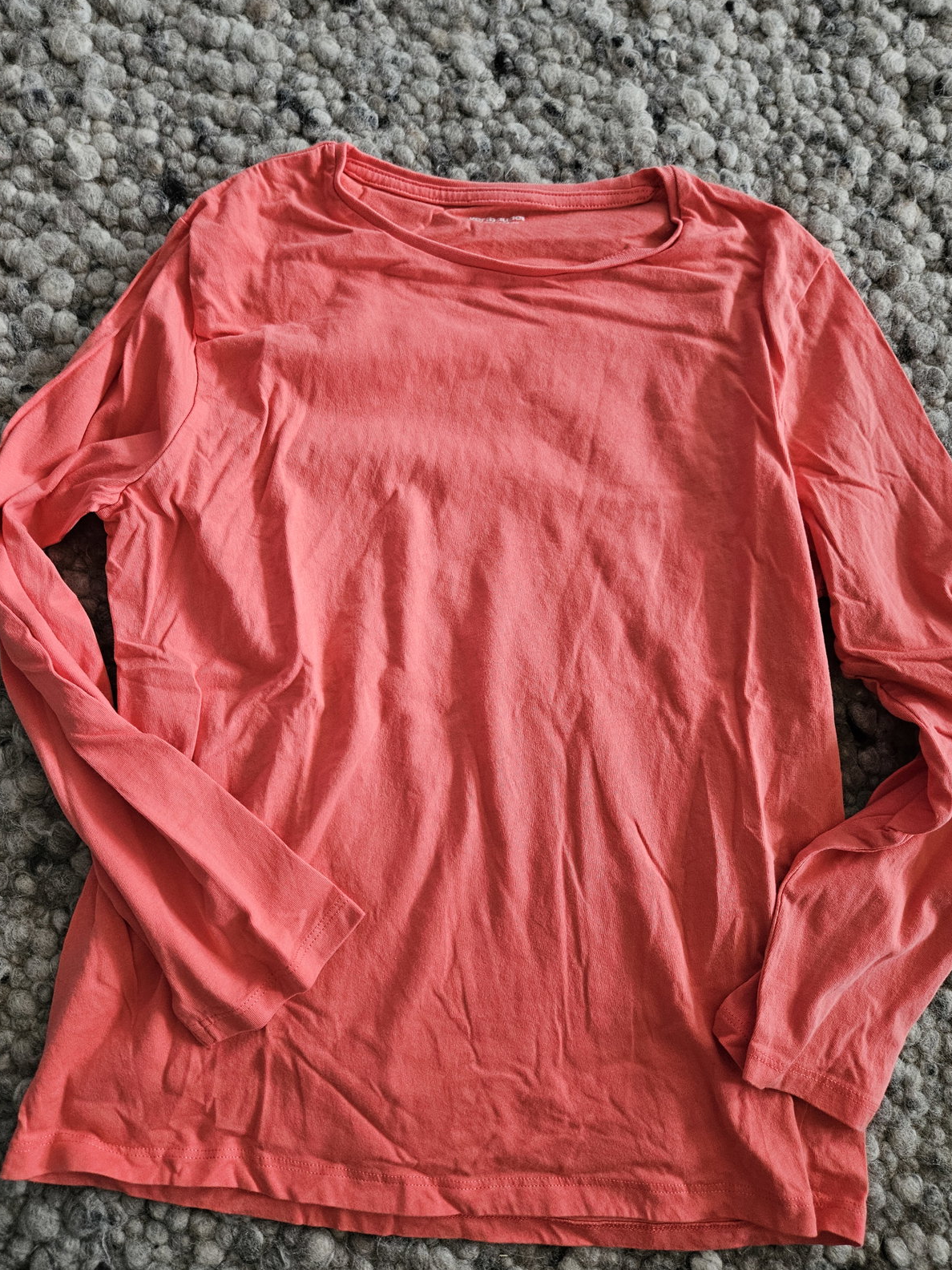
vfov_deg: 71.6
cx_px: 486
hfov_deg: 56.8
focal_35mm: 24
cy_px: 628
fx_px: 880
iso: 250
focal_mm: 5.4
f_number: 1.8
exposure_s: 1/100
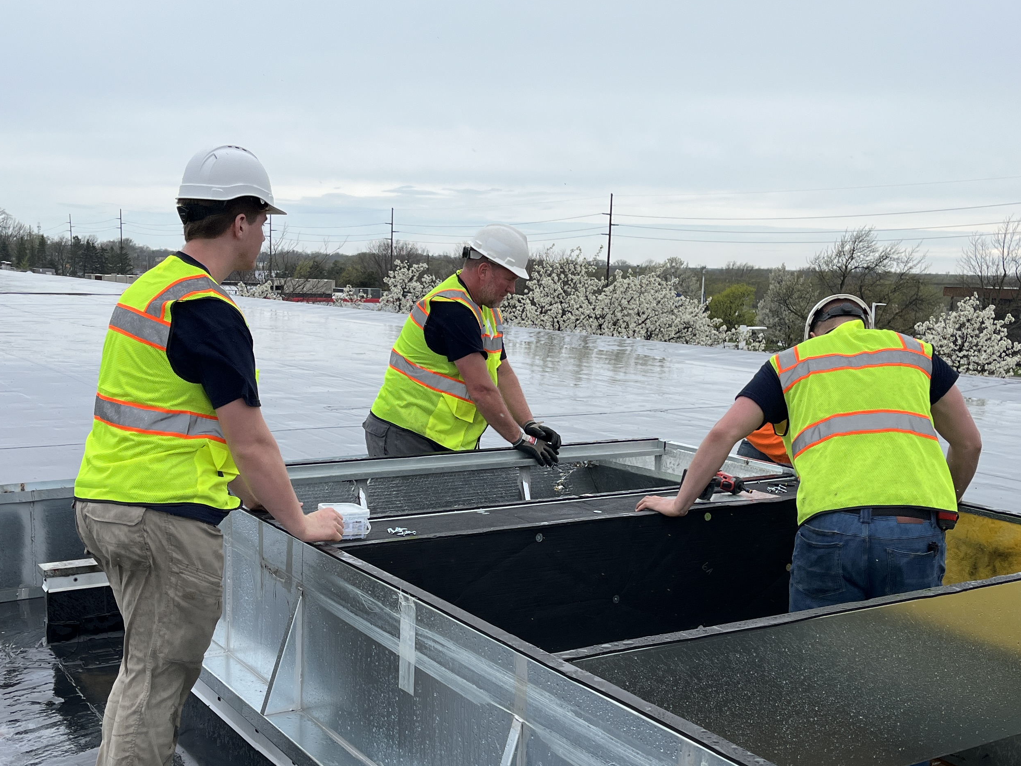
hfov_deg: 44.8
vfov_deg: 34.3
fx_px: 1239
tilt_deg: -10.1
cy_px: 439
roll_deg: -2.3
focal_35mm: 42
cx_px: 521
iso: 50
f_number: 1.6
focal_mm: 5.1
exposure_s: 1/2358
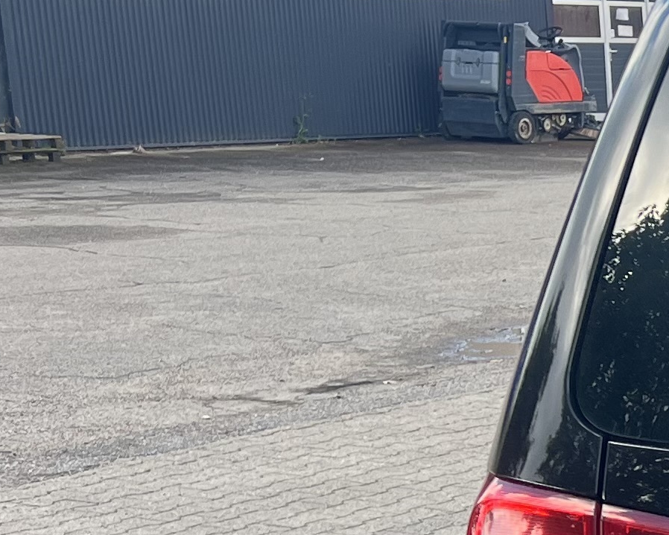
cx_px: 1300
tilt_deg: -14.2
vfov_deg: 13.1
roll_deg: -0.5
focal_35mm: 114
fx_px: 2257
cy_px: 656
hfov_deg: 14.3
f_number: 1.5
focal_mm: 5.7
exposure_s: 1/531
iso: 50
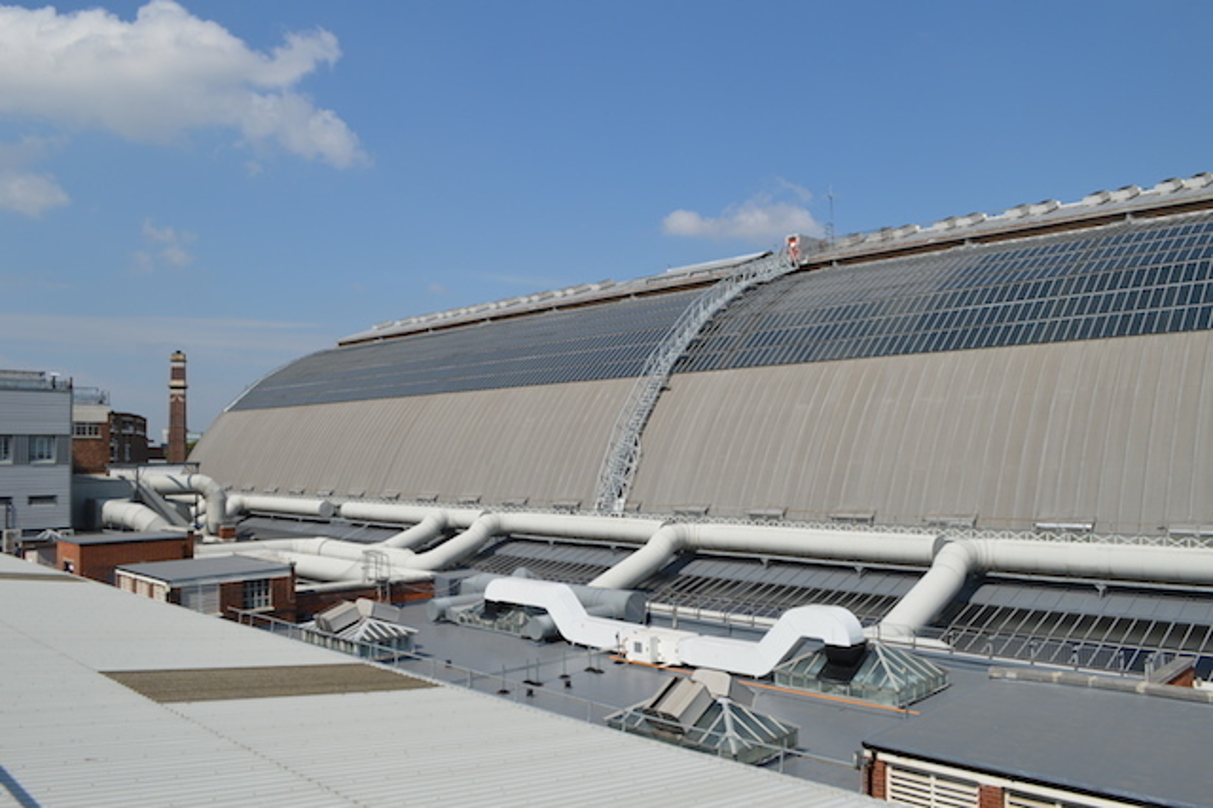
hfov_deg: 67.4
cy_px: 404
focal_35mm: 27
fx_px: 909
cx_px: 606
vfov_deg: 47.9
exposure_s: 1/320
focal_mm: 18
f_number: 9
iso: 100
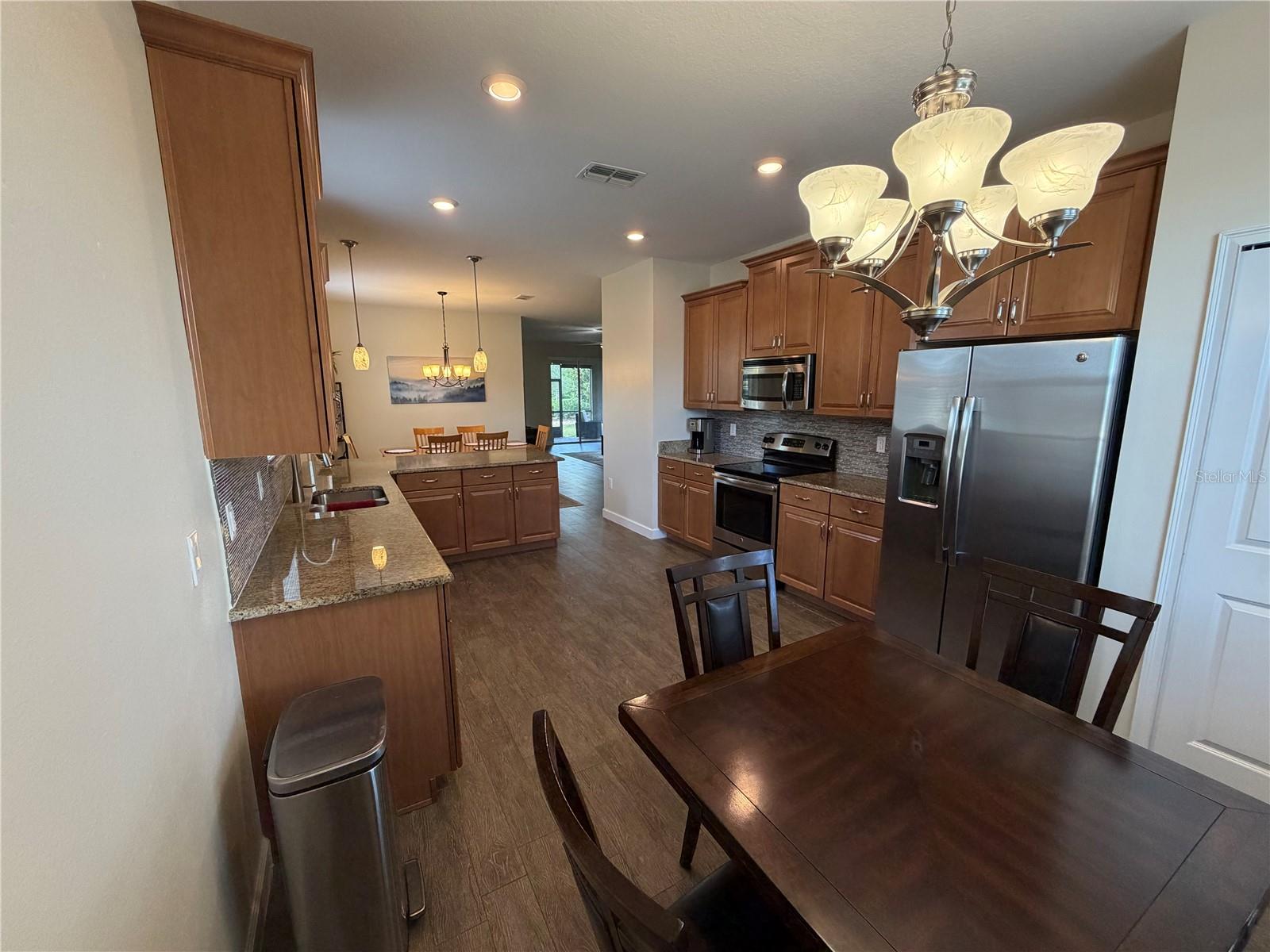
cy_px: 476
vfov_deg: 85.7
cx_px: 635
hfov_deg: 102.1
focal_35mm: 14
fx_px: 514
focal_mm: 2.22
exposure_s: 1/120
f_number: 2.2
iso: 320
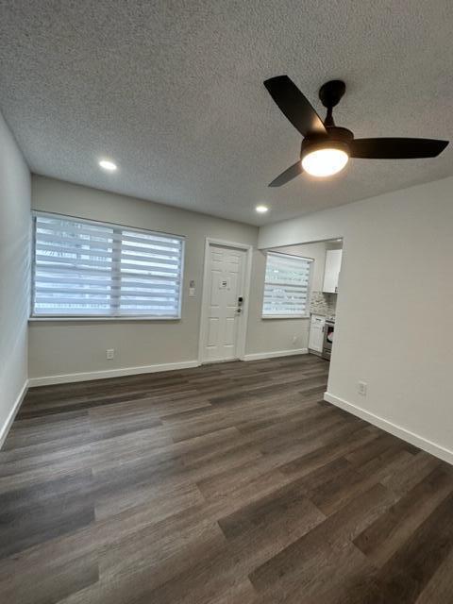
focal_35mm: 14
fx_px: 244
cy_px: 302
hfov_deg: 85.7
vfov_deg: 102.1
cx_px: 226
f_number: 2.2
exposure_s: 1/120
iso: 125
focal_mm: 2.22
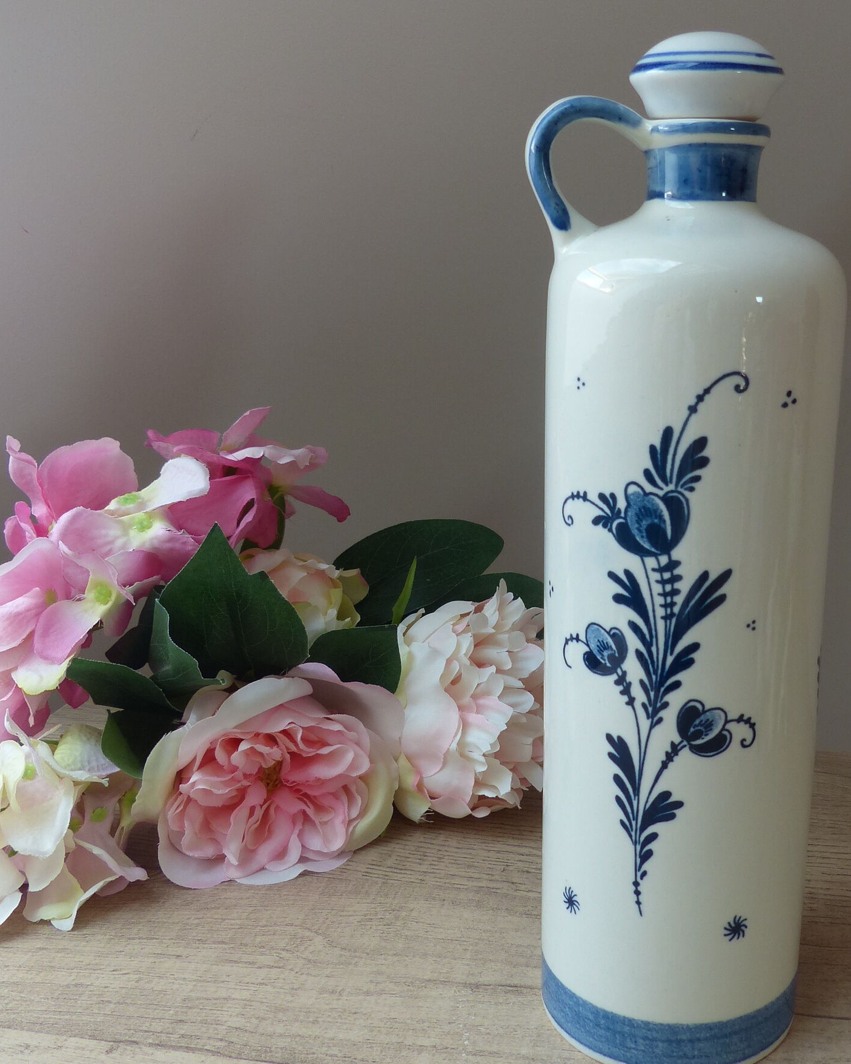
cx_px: 550
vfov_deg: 49.1
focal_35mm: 37
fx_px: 1165
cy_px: 537
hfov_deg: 39.8
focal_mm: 4.5
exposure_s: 1/80
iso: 100
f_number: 2.8
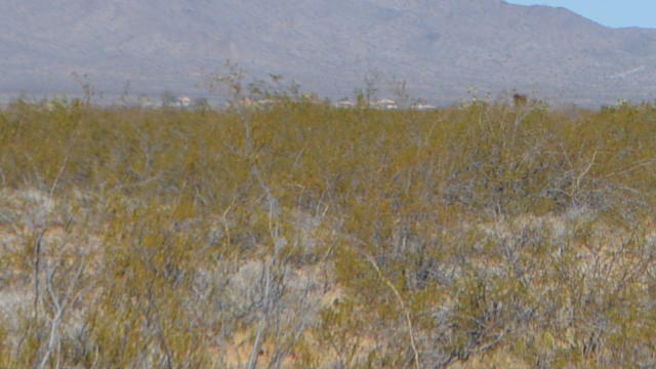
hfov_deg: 5.3
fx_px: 7035
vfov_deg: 3.0
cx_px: 828
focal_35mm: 404
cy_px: -82
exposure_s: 1/2000
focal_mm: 55
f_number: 8
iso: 400
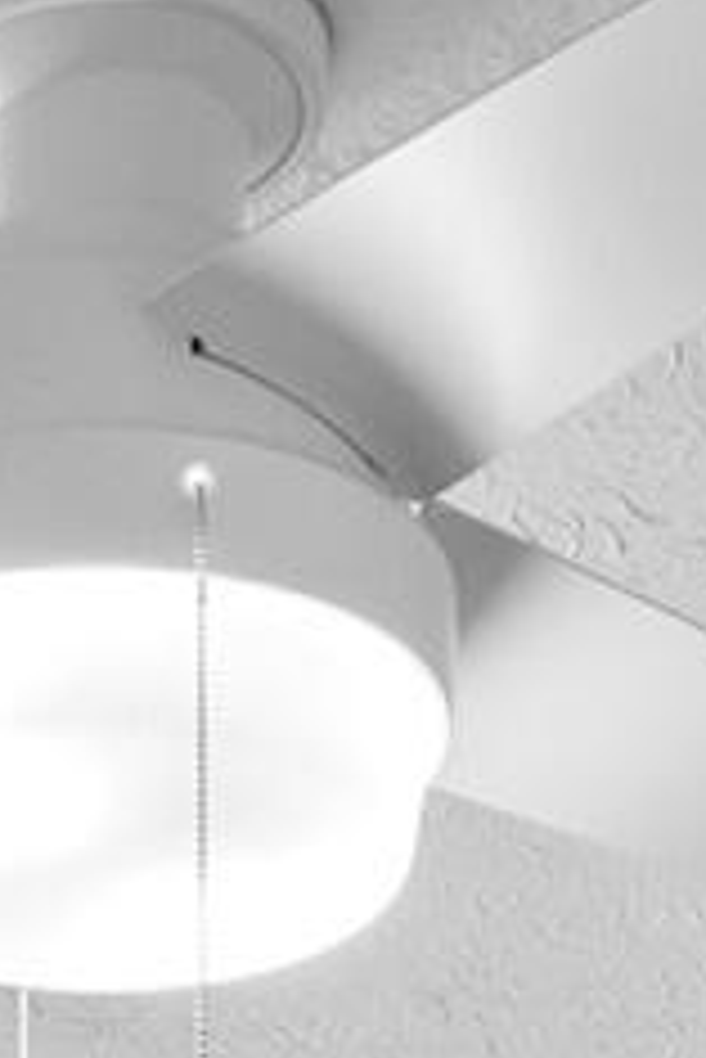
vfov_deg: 9.4
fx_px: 4993
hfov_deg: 8.1
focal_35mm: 170
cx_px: 22
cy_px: 3237
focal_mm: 16
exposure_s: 1/2
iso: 400
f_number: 11
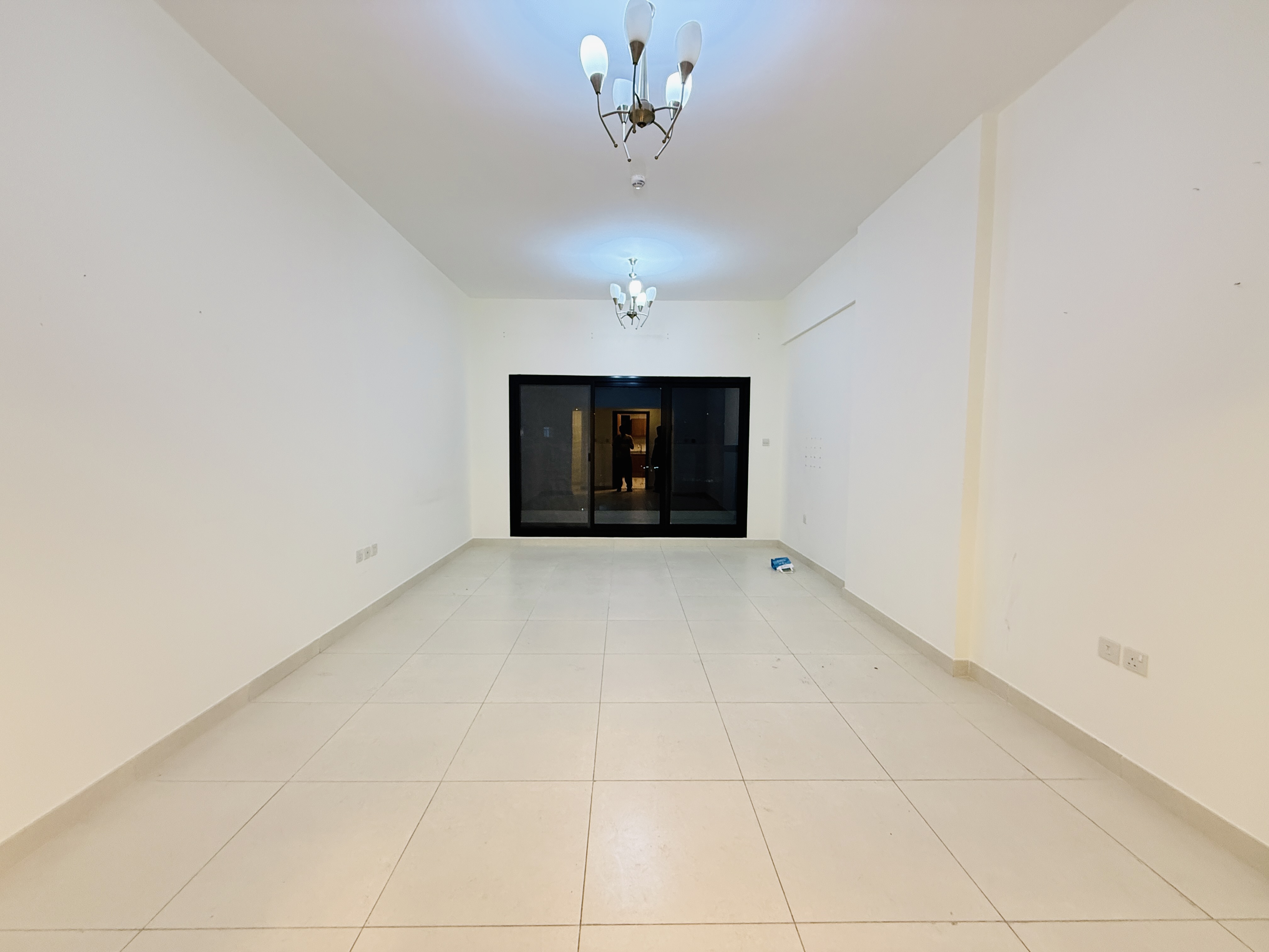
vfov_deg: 85.7
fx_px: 513
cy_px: 476
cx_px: 634
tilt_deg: -3.4
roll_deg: -0.2
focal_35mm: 14
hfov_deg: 102.1
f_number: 2.2
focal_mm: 2.22
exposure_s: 1/50
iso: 320
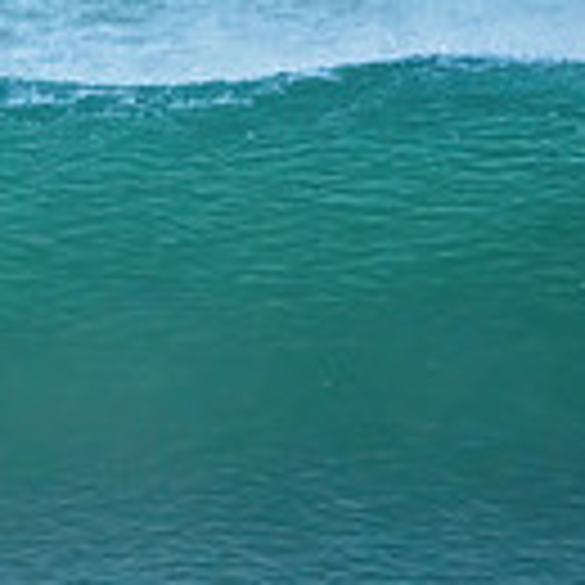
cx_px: -608
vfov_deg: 0.9
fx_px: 38450
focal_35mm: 2011
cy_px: 358
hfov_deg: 0.9
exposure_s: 1/1600
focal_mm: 530
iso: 5000
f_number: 11
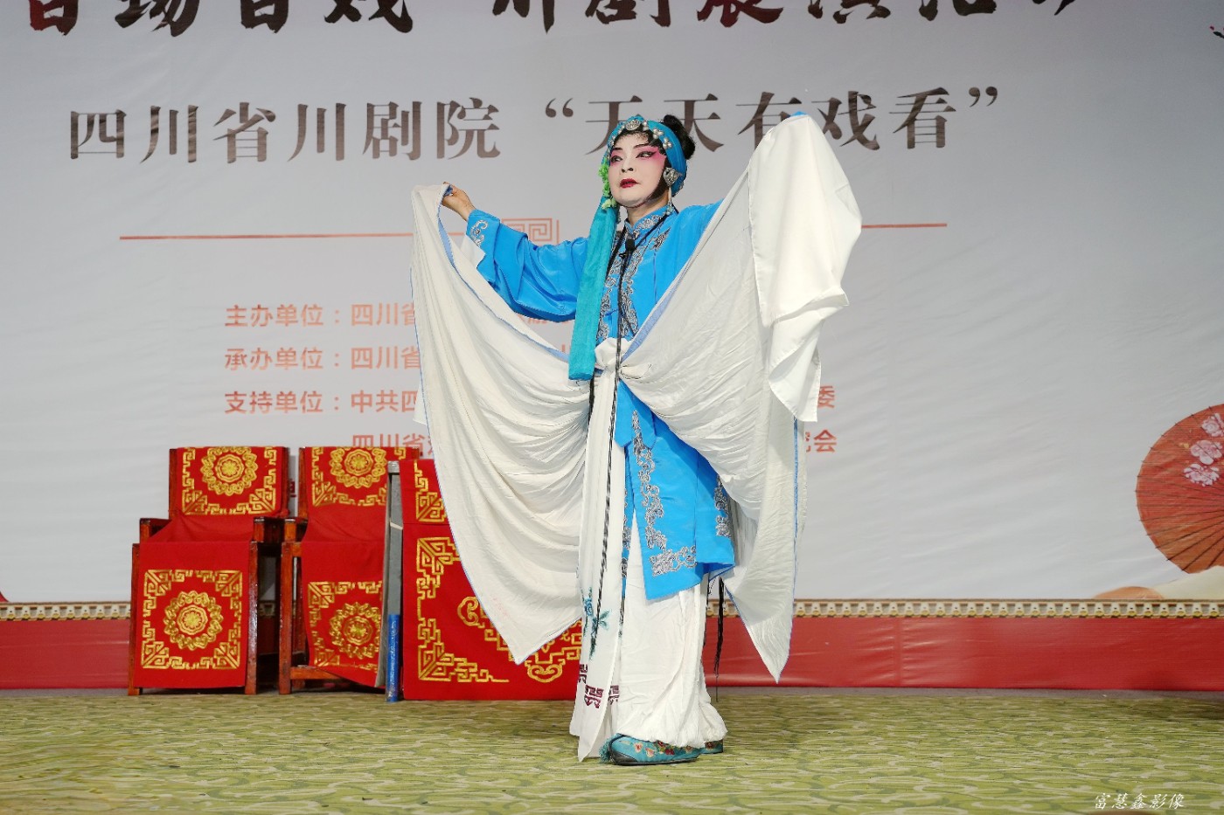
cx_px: 612
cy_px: 408
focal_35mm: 49
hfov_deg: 40.3
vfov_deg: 27.5
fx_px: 1666
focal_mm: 49
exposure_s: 1/160
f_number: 4
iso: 250
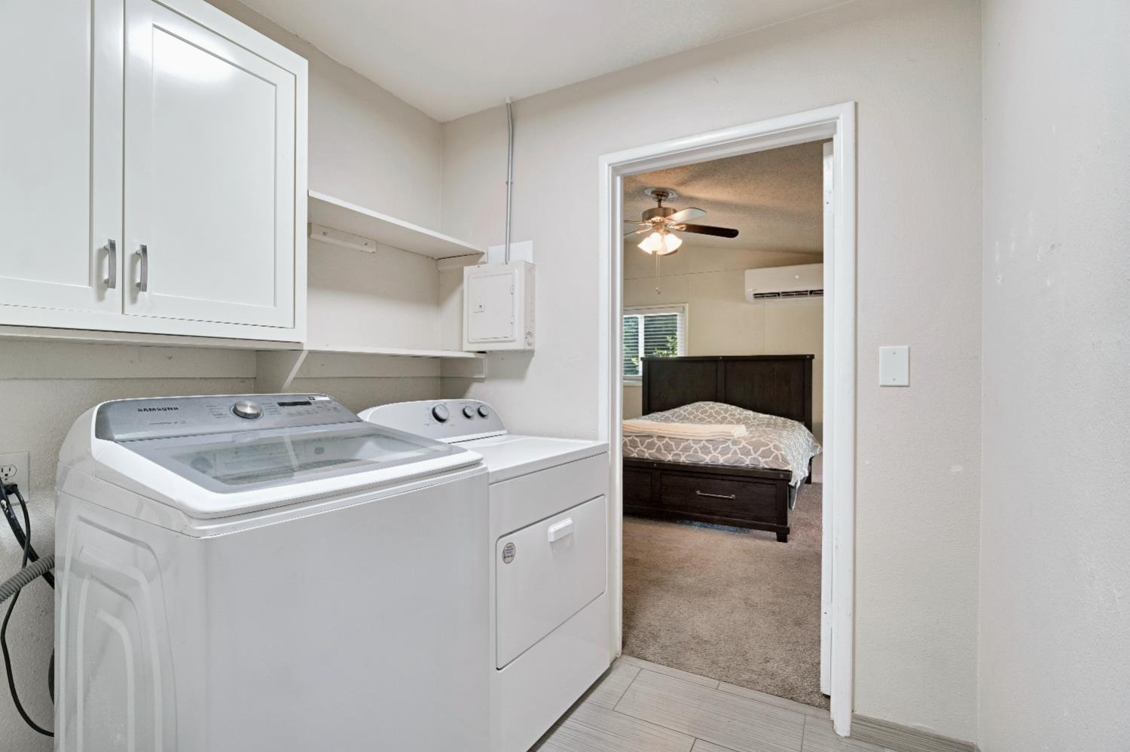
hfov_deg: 95.0
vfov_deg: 72.0
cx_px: 565
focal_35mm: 16
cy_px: 376
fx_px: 518
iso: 400
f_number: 8
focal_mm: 11
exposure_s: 1/13
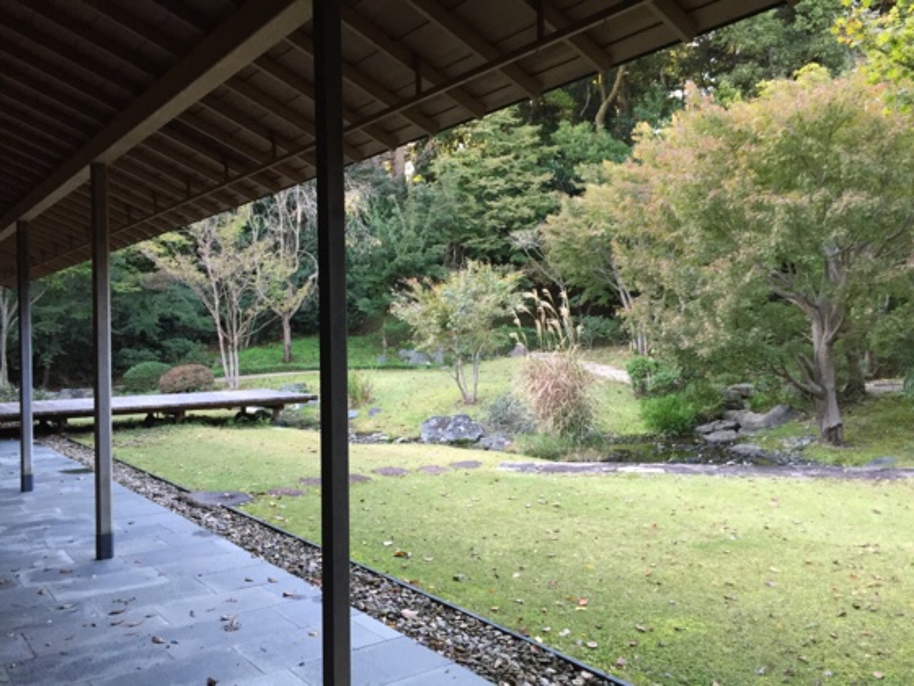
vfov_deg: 48.2
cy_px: 343
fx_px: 766
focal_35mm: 29
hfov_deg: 61.7
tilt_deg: -1.1
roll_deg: +0.5
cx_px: 457
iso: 40
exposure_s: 1/30
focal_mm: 4.15
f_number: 2.2
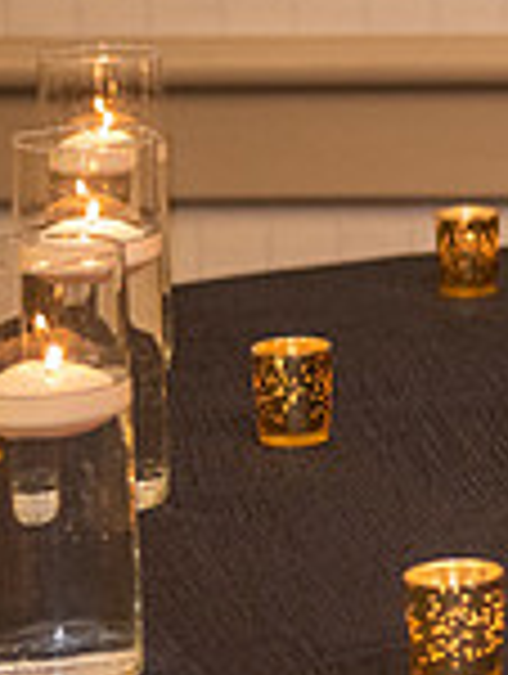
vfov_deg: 9.5
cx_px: 998
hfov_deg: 6.9
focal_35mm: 208
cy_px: 47
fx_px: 4058
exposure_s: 1/125
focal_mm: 56
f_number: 2.8
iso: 1600
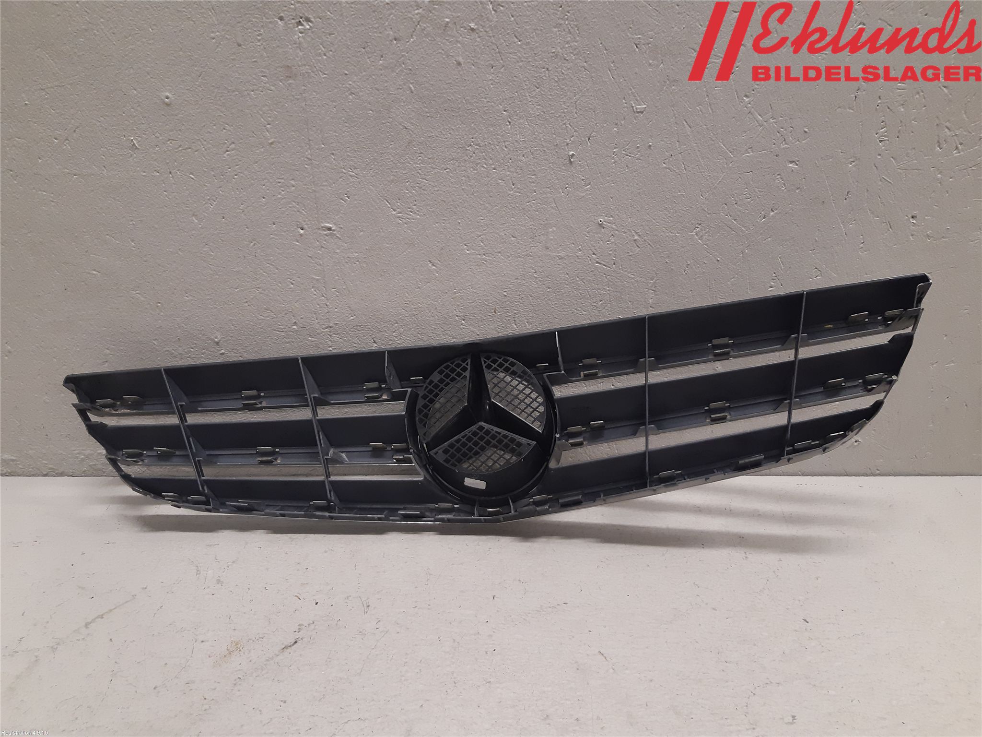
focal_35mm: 26
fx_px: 738
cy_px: 368
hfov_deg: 67.3
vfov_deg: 53.1
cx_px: 491
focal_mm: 3.93
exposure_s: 1/50
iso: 160
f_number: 1.7
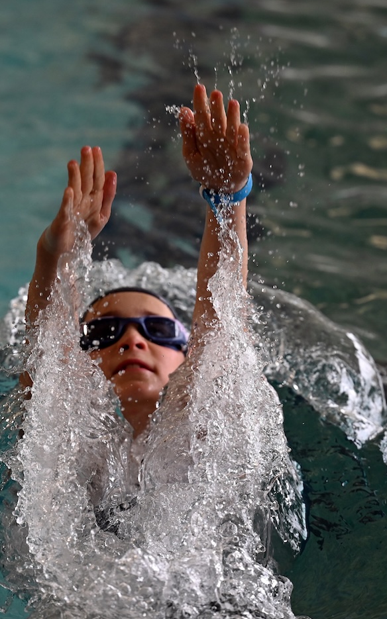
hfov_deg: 9.2
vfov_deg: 14.7
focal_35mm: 142
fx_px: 2397
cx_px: 162
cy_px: 309
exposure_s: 1/1600
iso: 1600
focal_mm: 92
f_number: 3.2
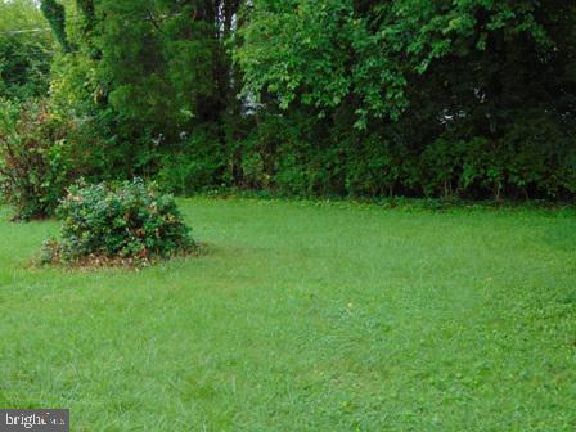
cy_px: 216
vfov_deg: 29.1
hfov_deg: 38.2
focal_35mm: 50
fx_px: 832
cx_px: 288
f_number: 3.5
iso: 80
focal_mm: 9
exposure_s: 1/60
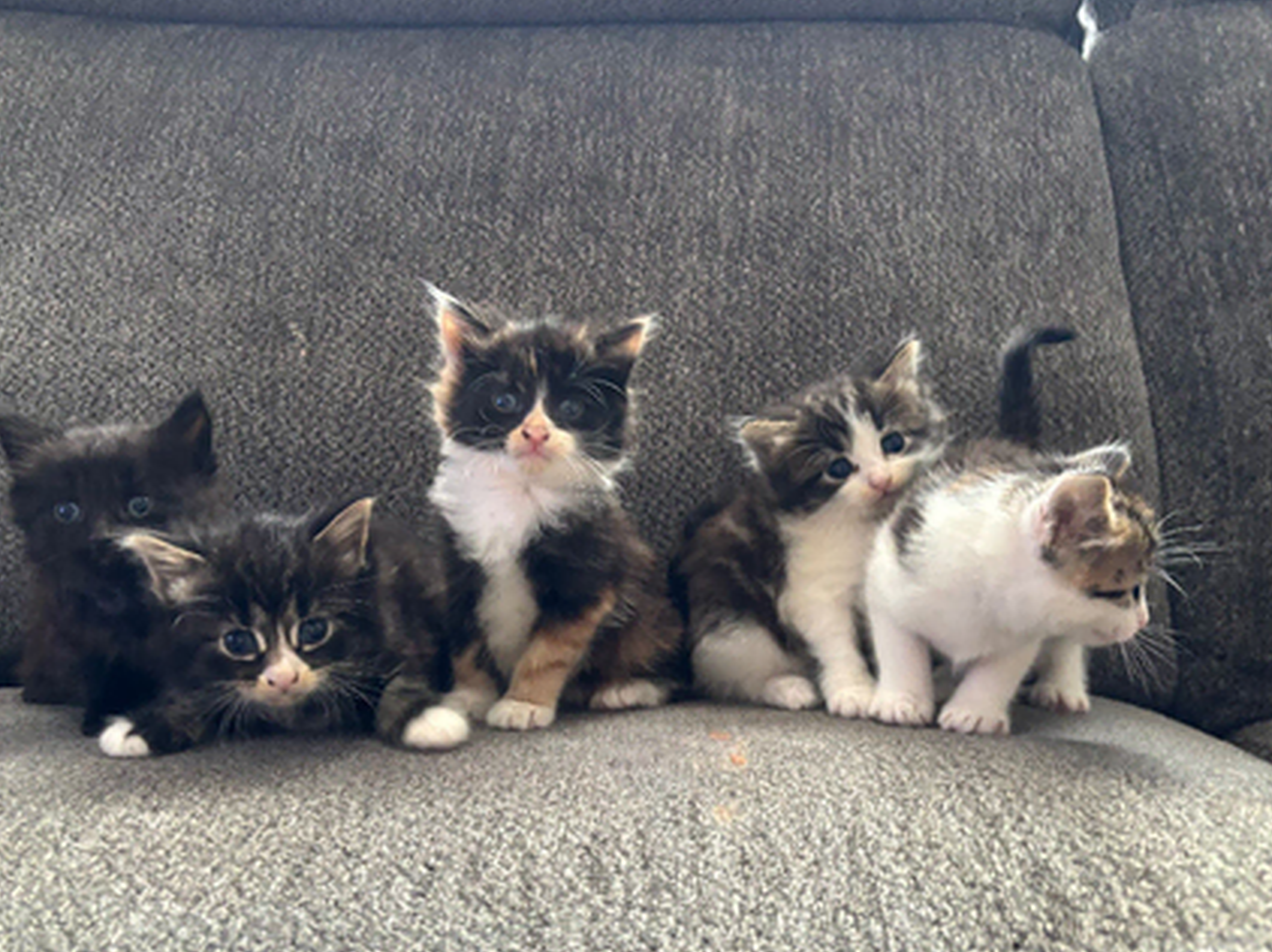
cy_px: 511
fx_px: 1065
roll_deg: -2.2
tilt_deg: -7.9
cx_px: 604
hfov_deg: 61.7
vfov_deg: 48.1
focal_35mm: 29
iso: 640
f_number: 1.6
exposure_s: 1/40
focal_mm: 5.96
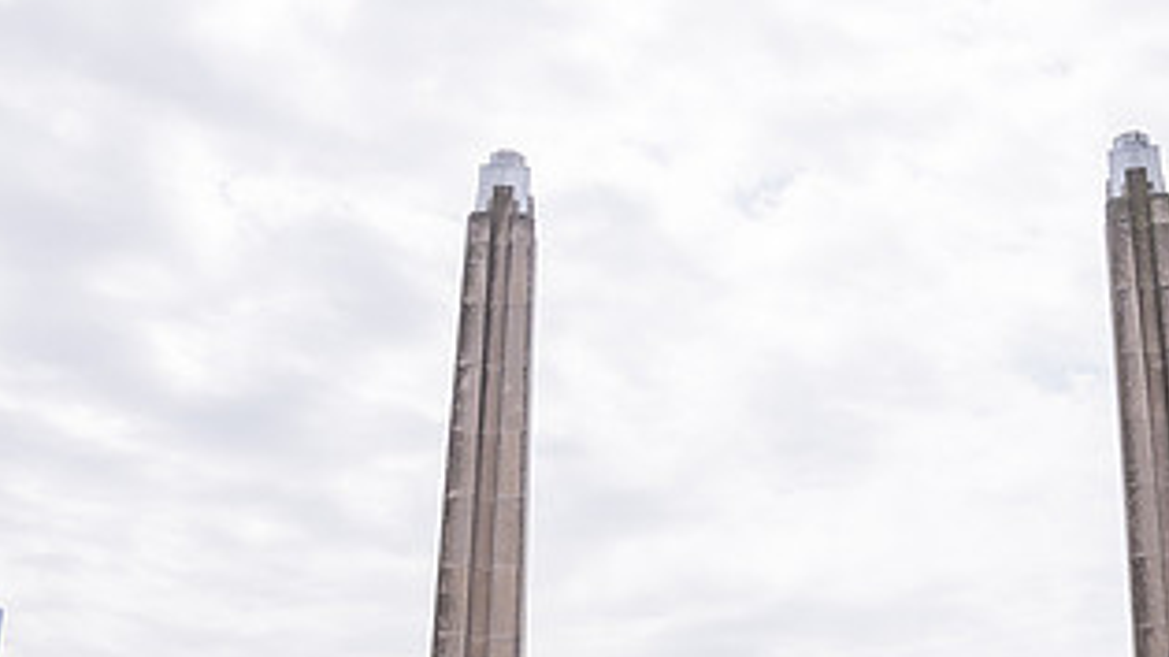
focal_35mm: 41
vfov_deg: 28.3
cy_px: 537
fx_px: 1271
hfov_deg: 48.6
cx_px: 776
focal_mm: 17
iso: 100
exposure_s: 1/2000
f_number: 2.8
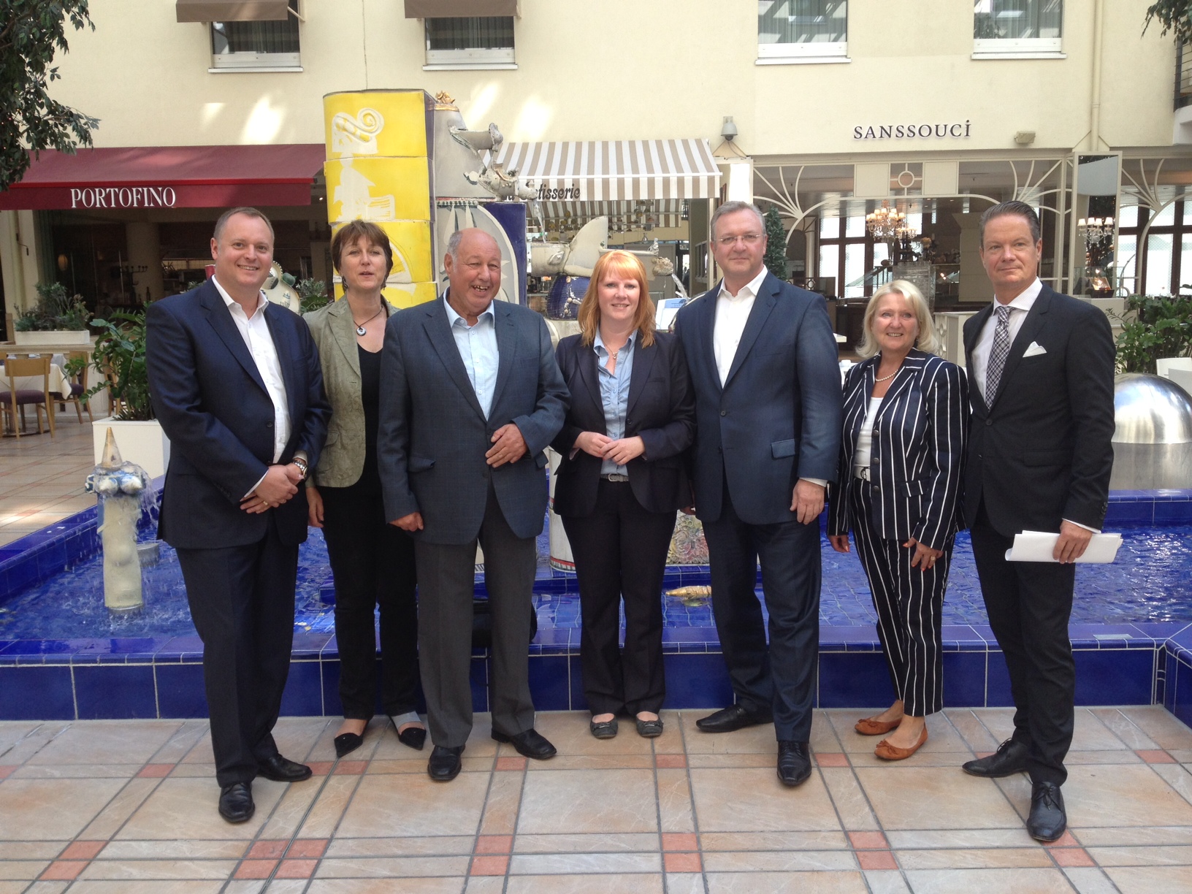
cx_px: 596
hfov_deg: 52.6
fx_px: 1205
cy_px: 447
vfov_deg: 40.7
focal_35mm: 35
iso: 64
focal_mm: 4.28
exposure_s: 1/120
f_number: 2.4
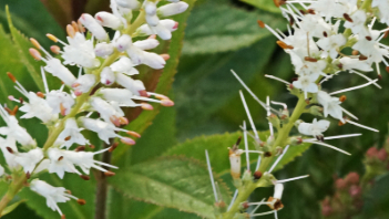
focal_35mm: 537
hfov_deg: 4.0
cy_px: 10
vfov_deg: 2.3
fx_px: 5543
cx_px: 342
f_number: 8
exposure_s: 1/160
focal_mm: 100
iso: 1000
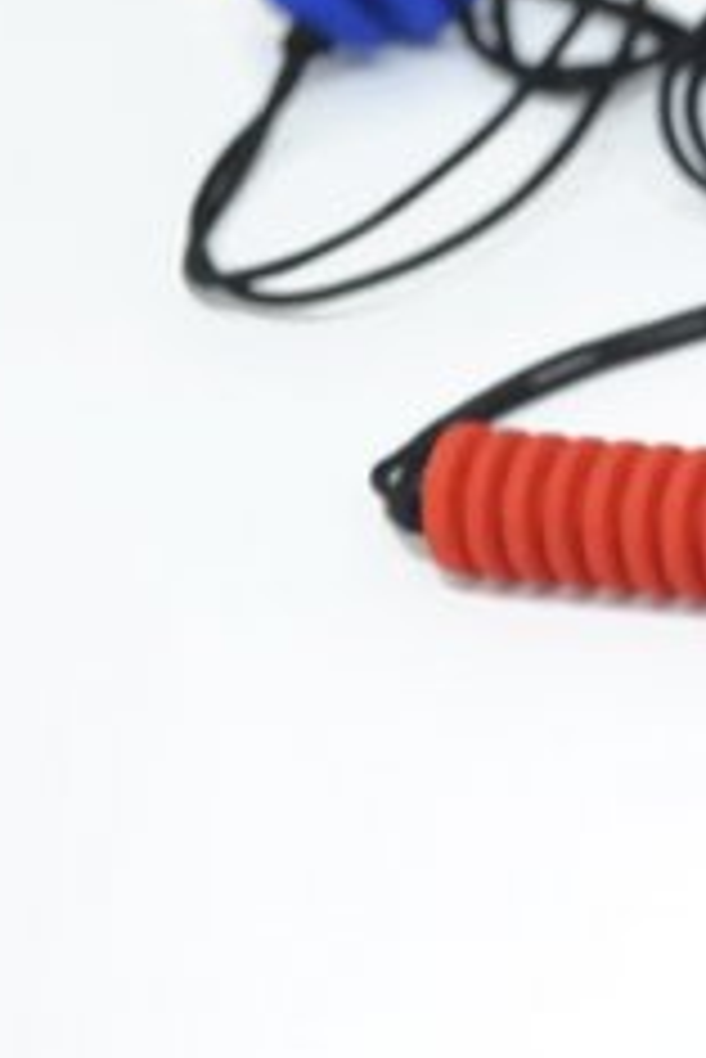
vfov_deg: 13.4
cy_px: 772
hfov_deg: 8.4
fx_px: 4494
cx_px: 1587
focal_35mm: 153
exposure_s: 1/80
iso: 800
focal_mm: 30
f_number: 8
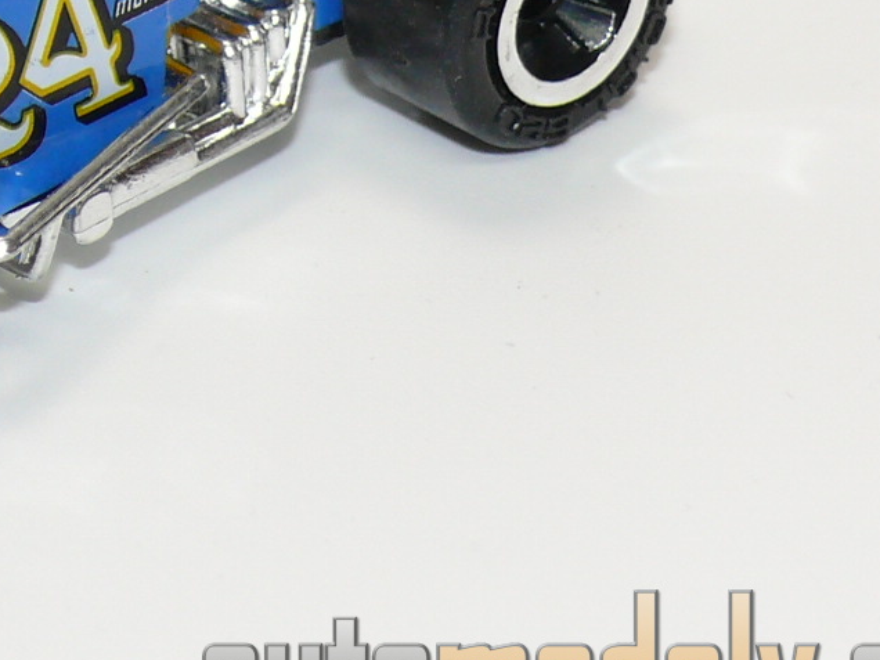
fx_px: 5694
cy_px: -29
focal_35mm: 224
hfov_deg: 8.8
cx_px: -118
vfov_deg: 6.6
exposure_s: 1/30
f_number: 4
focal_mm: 12.5
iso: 100
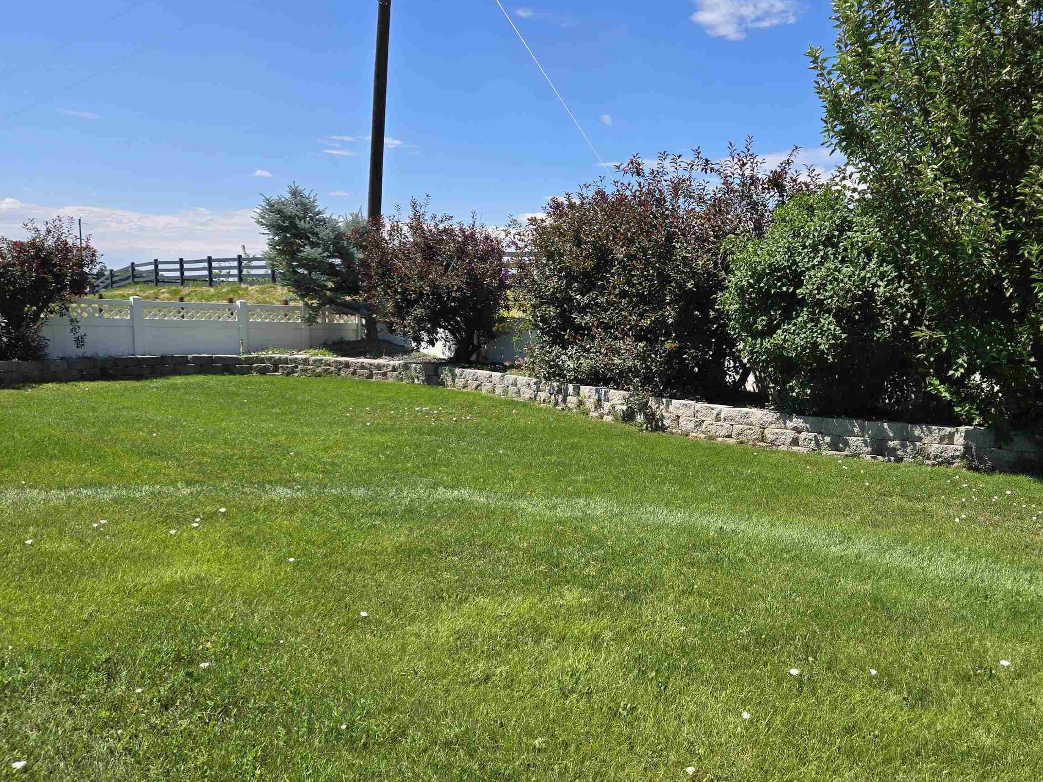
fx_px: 934
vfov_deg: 45.4
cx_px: 694
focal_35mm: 31
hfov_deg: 57.1
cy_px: 386
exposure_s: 1/1930
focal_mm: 5.4
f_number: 1.8
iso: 25
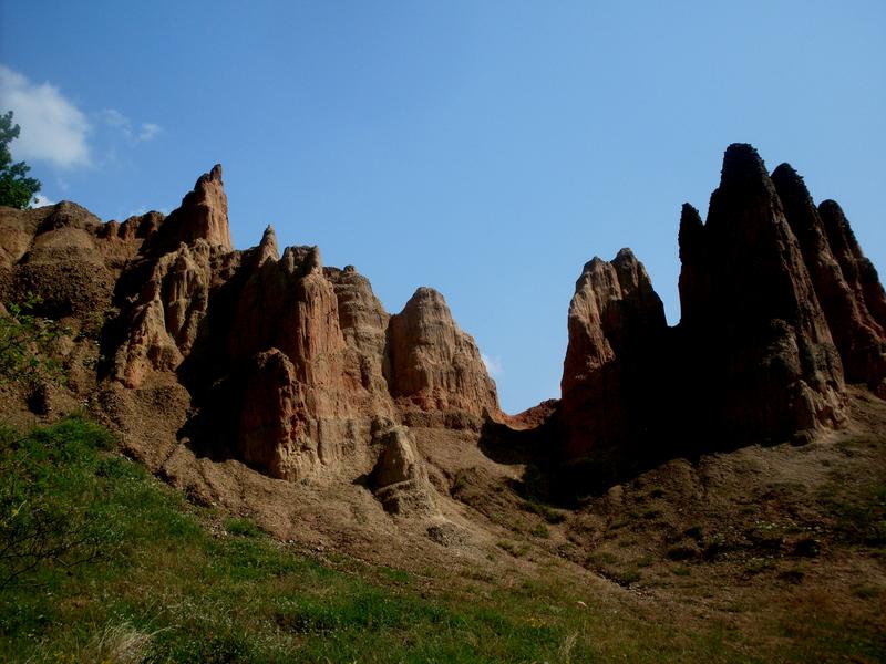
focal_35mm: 38
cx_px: 443
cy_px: 332
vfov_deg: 37.7
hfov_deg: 49.0
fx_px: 973
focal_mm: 6.3
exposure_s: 1/350
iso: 80
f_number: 8.4
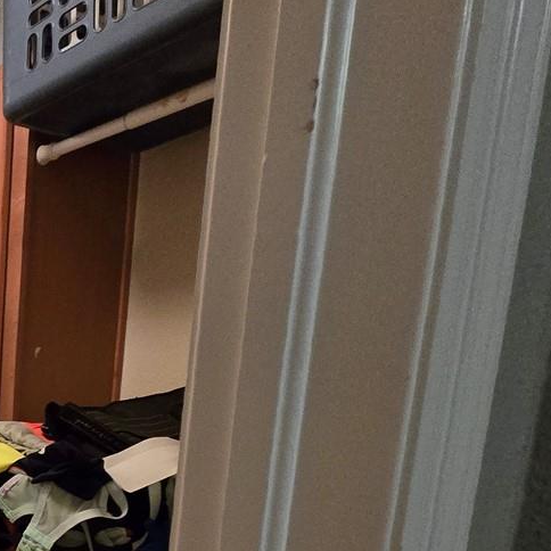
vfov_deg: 37.6
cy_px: 587
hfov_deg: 26.6
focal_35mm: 38
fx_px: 684
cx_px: -324
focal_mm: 2.2
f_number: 2.2
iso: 800
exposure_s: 1/60
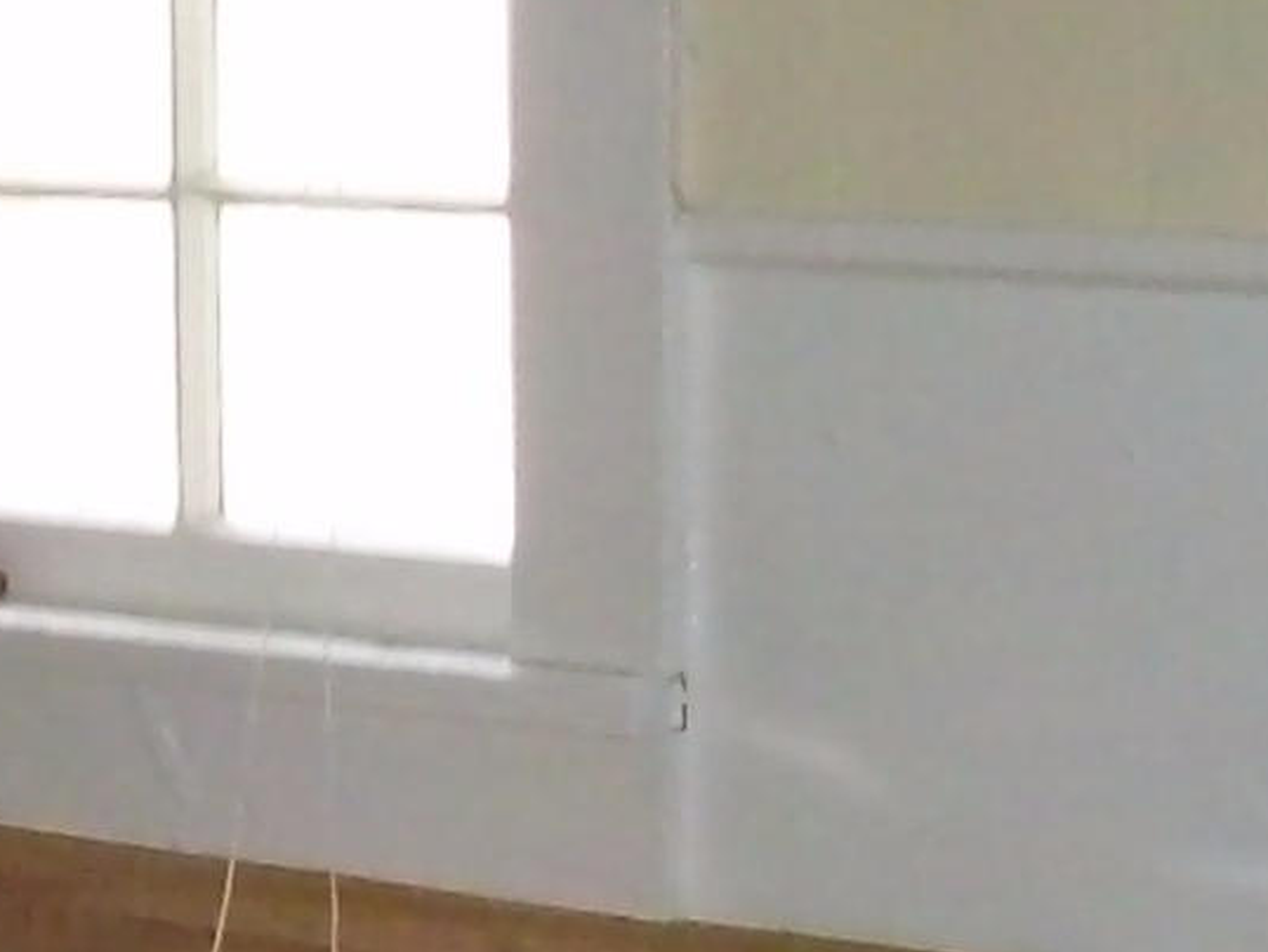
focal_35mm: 172
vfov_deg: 8.6
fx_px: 6303
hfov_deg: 11.3
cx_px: -285
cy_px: 492
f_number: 2.7
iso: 160
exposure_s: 1/64
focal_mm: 6
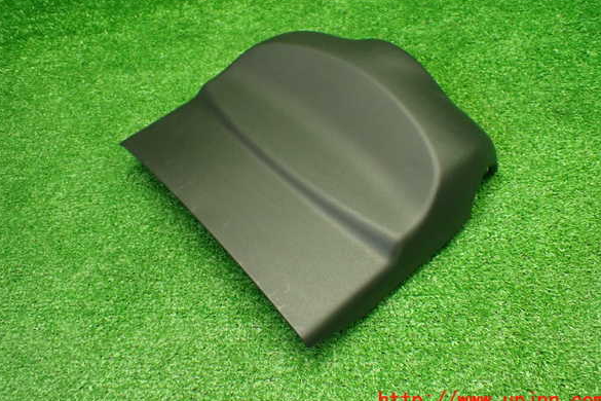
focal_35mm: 32
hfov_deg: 58.7
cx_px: 302
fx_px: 534
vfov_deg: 41.1
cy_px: 183
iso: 800
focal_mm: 5.4
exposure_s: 1/125
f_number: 2.3
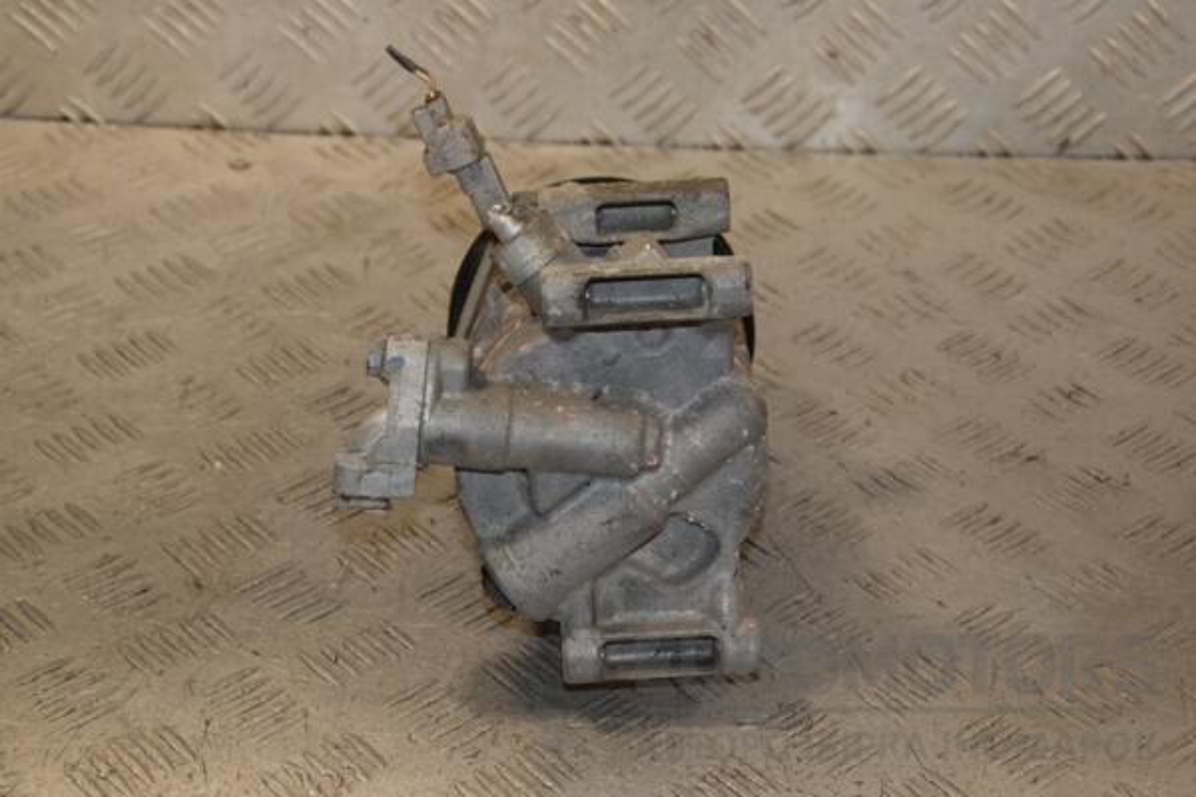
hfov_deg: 26.0
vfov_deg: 17.5
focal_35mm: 78
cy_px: 398
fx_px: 2591
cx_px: 598
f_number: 7.1
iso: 800
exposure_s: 1/200
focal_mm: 52
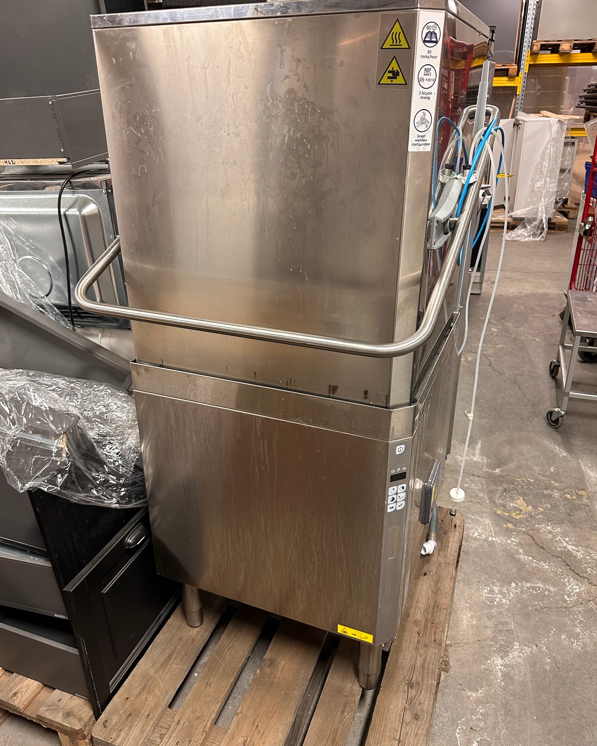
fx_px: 574
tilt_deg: -25.3
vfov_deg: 66.0
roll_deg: +1.5
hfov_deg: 54.9
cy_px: 363
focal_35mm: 26
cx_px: 293
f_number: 1.78
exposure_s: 1/50
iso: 250
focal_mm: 6.86
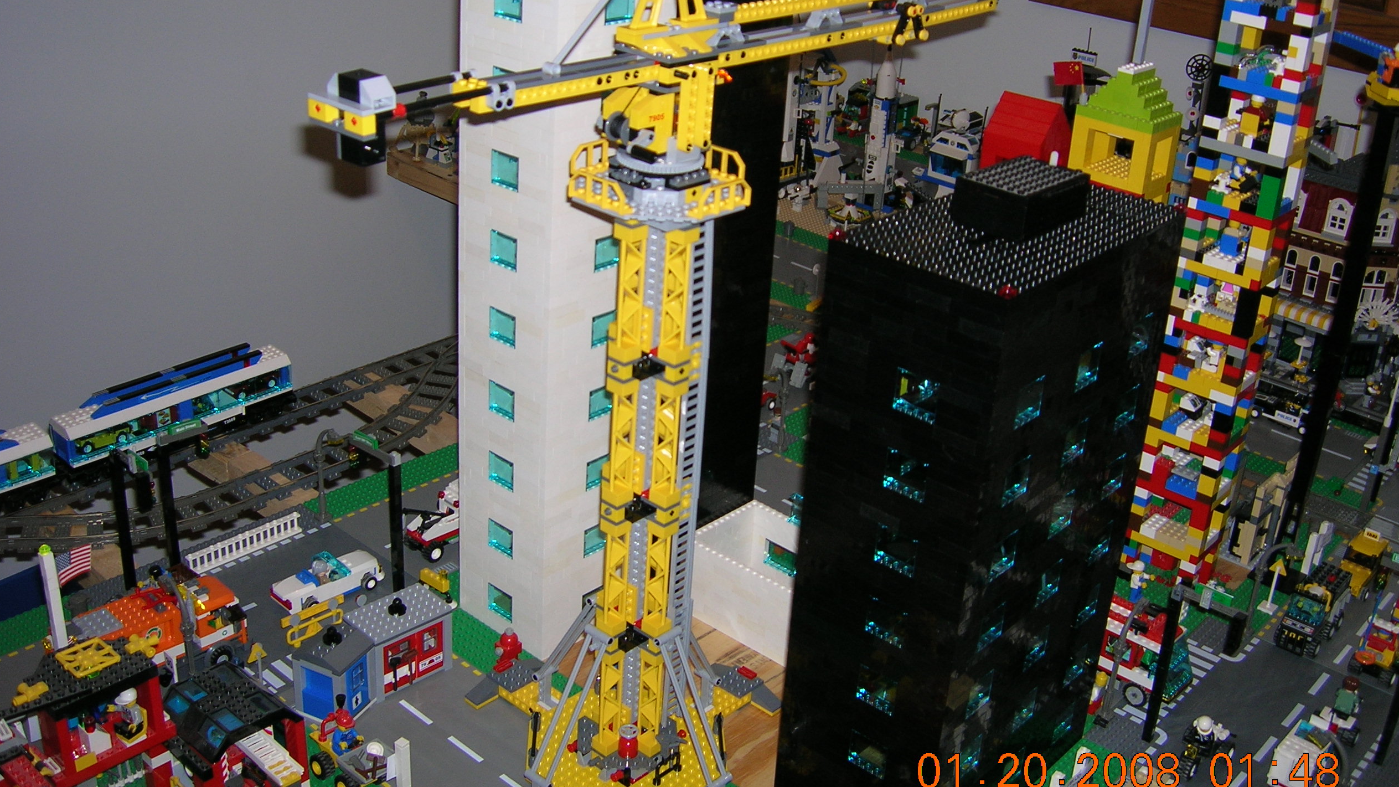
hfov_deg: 52.8
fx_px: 1410
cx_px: 710
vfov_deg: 31.2
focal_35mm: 38
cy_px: 345
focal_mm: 5.7
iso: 50
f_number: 2.9
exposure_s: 1/60.1
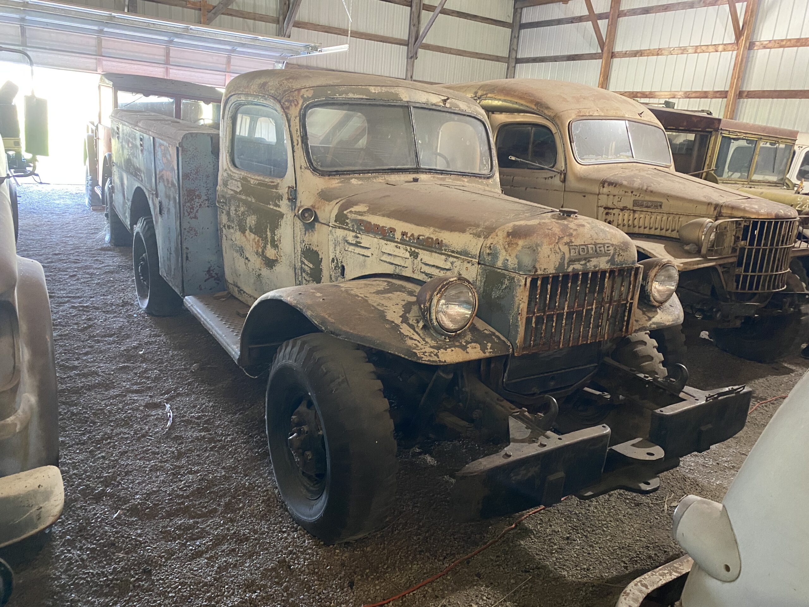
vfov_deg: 53.1
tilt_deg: -16.0
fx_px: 608
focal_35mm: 26
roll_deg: -5.1
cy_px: 304
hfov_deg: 67.3
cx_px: 404
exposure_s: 1/30
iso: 500
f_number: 1.8
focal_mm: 4.25
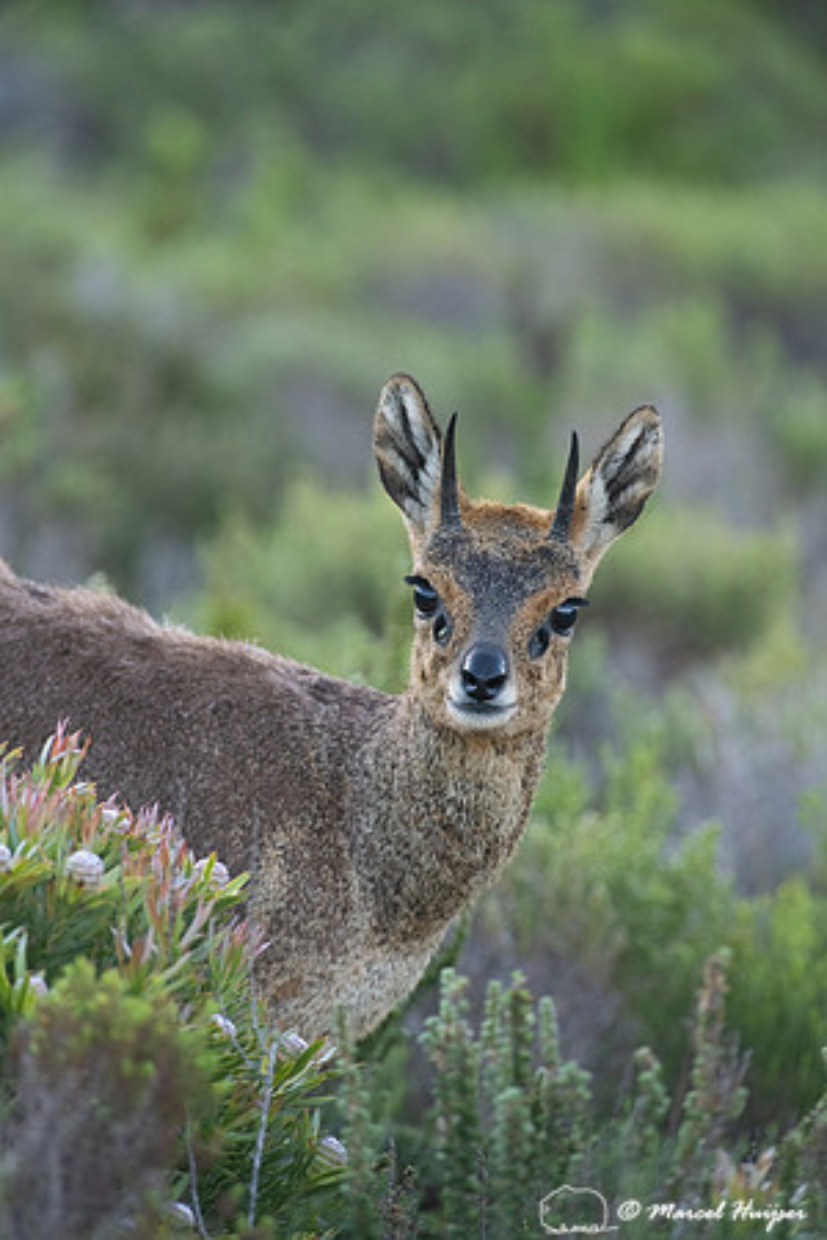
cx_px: 414
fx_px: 20673
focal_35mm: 600
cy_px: 620
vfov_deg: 3.4
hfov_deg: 2.3
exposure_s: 1/200
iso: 2000
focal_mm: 600
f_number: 5.6
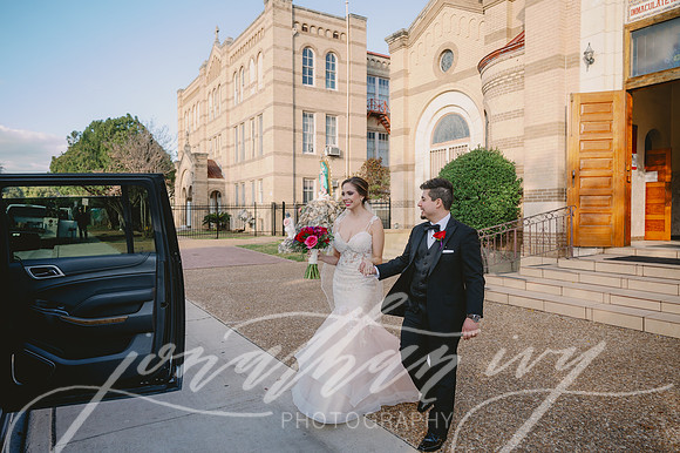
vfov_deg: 53.1
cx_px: 340
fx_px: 453
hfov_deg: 73.8
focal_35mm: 24
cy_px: 226
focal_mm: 24
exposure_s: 1/400
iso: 100
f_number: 4
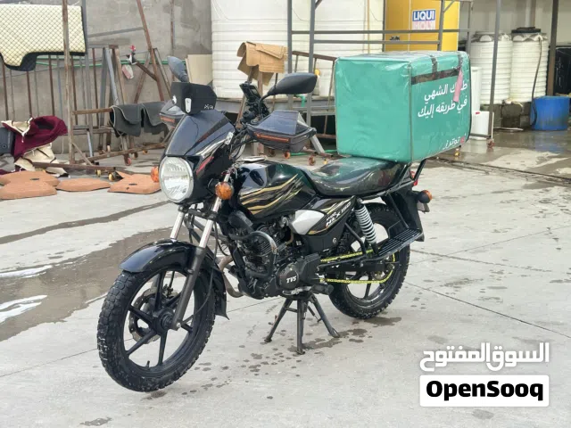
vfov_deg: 30.3
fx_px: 792
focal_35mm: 48
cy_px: 214
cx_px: 286
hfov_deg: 39.7
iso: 125
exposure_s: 1/50
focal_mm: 6.86
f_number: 1.78
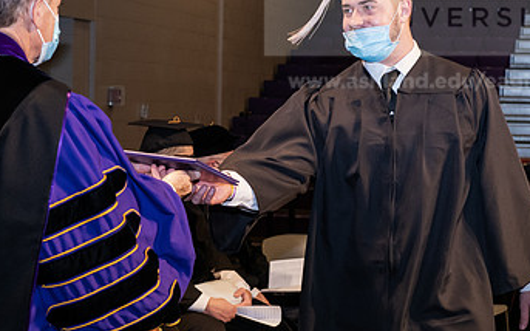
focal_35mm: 107
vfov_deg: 12.2
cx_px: 218
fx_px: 1545
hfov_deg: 19.5
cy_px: 114
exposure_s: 1/200
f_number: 6.3
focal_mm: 62
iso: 1600
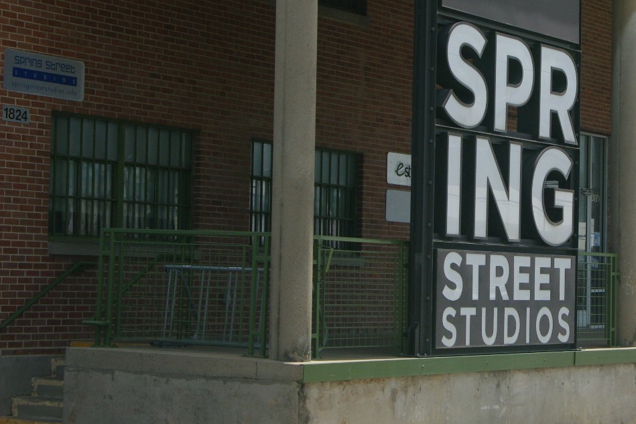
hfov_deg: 20.6
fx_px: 1731
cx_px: 476
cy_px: 204
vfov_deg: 14.0
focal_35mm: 98
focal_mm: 34
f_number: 8
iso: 400
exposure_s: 1/750
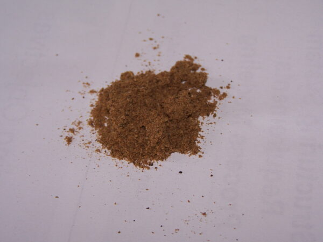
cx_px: 162
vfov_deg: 14.1
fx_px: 980
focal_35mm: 105
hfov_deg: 18.7
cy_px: 121
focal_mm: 17.5
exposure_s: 1/100
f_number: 3.2
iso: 80
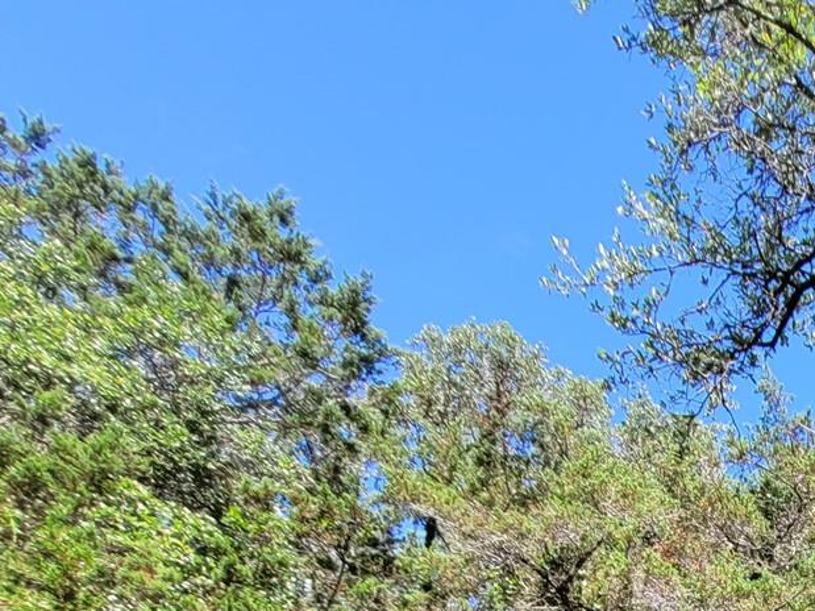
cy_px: 938
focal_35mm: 43
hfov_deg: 32.6
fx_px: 1012
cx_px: 1064
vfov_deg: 24.9
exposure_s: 1/369
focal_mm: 1.74
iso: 40
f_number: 2.2
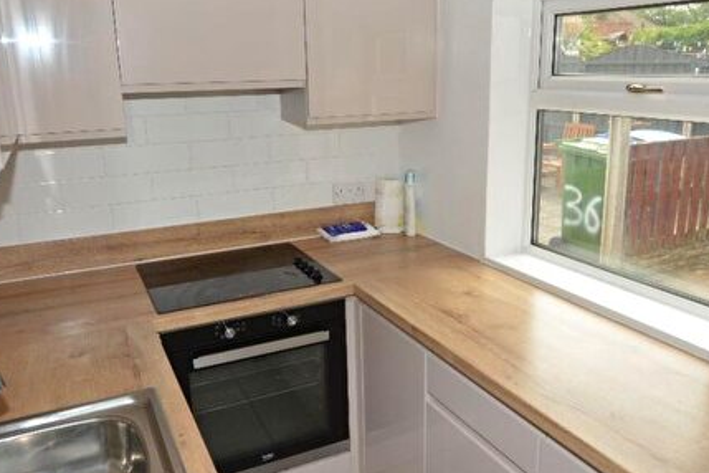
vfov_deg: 41.3
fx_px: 627
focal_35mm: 32
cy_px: 216
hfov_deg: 59.0
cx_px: 369
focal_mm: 13
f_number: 5
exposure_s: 1/100
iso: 200
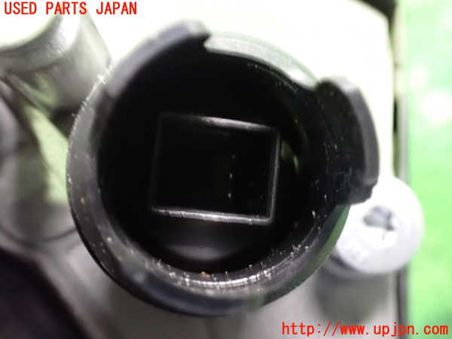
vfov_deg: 46.8
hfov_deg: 60.0
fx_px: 392
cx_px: 226
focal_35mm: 30
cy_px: 170
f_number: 2.3
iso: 1600
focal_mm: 5.4
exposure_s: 1/8
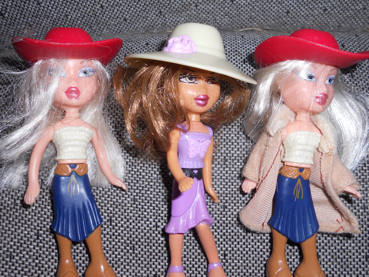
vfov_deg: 44.2
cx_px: 184
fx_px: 341
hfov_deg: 56.8
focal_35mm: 32
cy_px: 138
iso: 80
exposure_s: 1/25
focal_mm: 5.8
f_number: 8.8
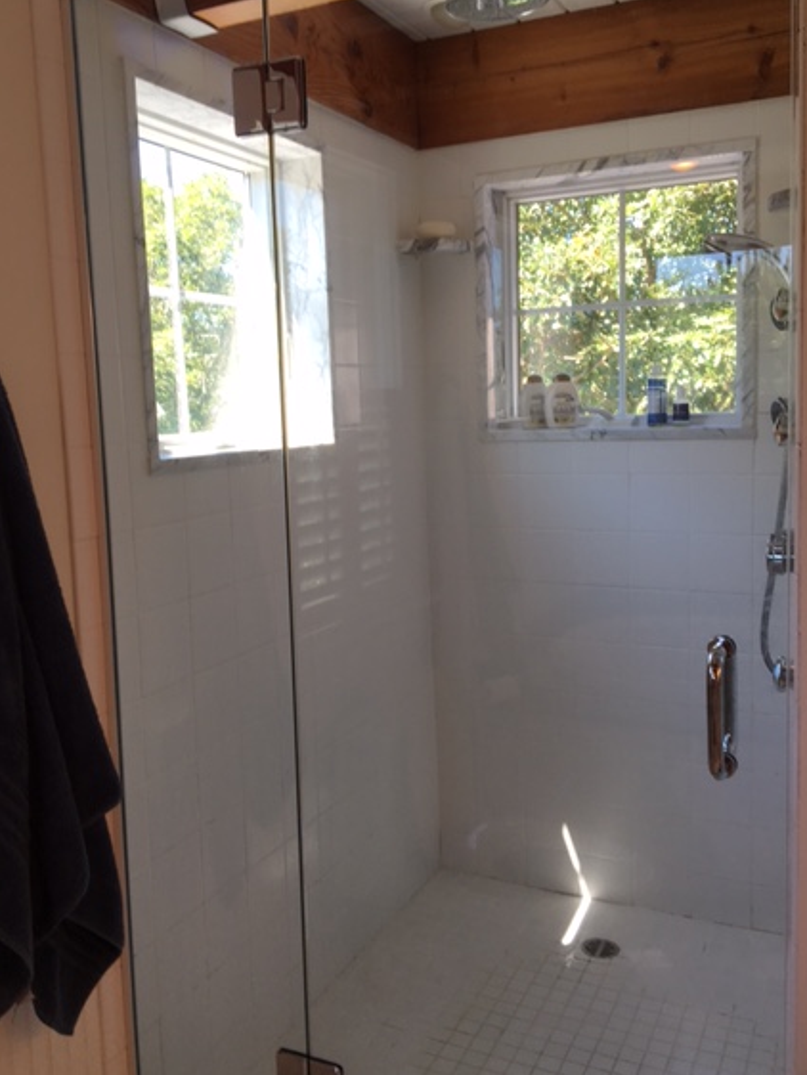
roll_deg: +2.8
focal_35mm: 33
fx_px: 1025
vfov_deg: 55.3
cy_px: 513
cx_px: 365
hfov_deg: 42.9
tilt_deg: -5.5
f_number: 2.2
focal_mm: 4.15
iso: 25
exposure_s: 1/60
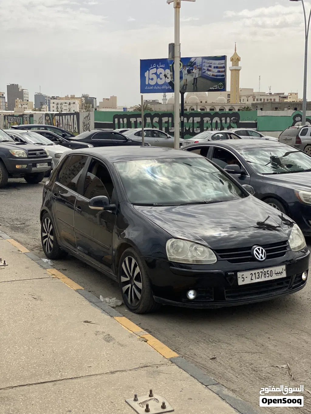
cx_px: 156
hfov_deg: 28.0
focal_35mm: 52
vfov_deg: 36.8
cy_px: 207
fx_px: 623
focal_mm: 6
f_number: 2
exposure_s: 1/2398
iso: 20
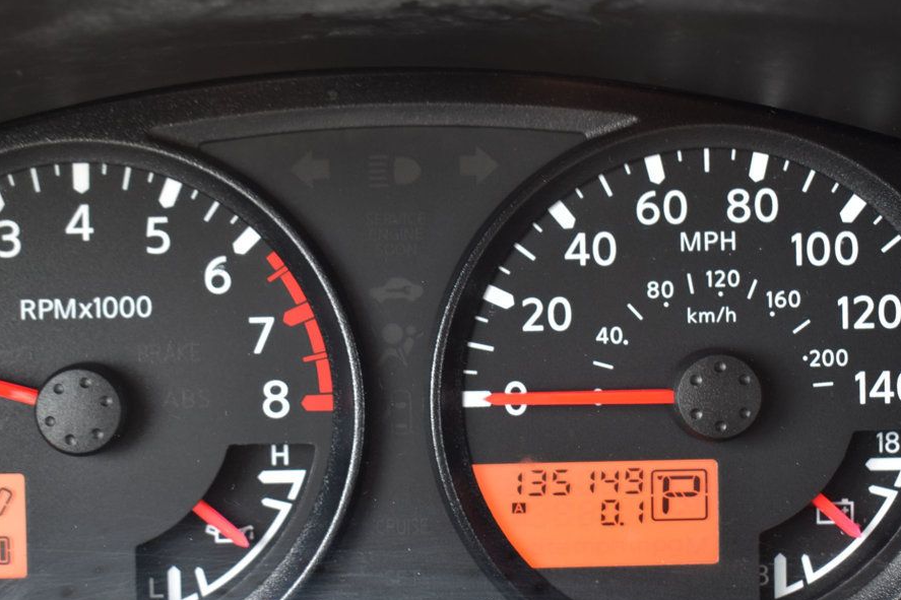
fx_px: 1516
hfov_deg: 33.1
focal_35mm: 61
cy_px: 342
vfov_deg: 22.4
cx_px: 404
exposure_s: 1/15
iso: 400
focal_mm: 35
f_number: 6.3
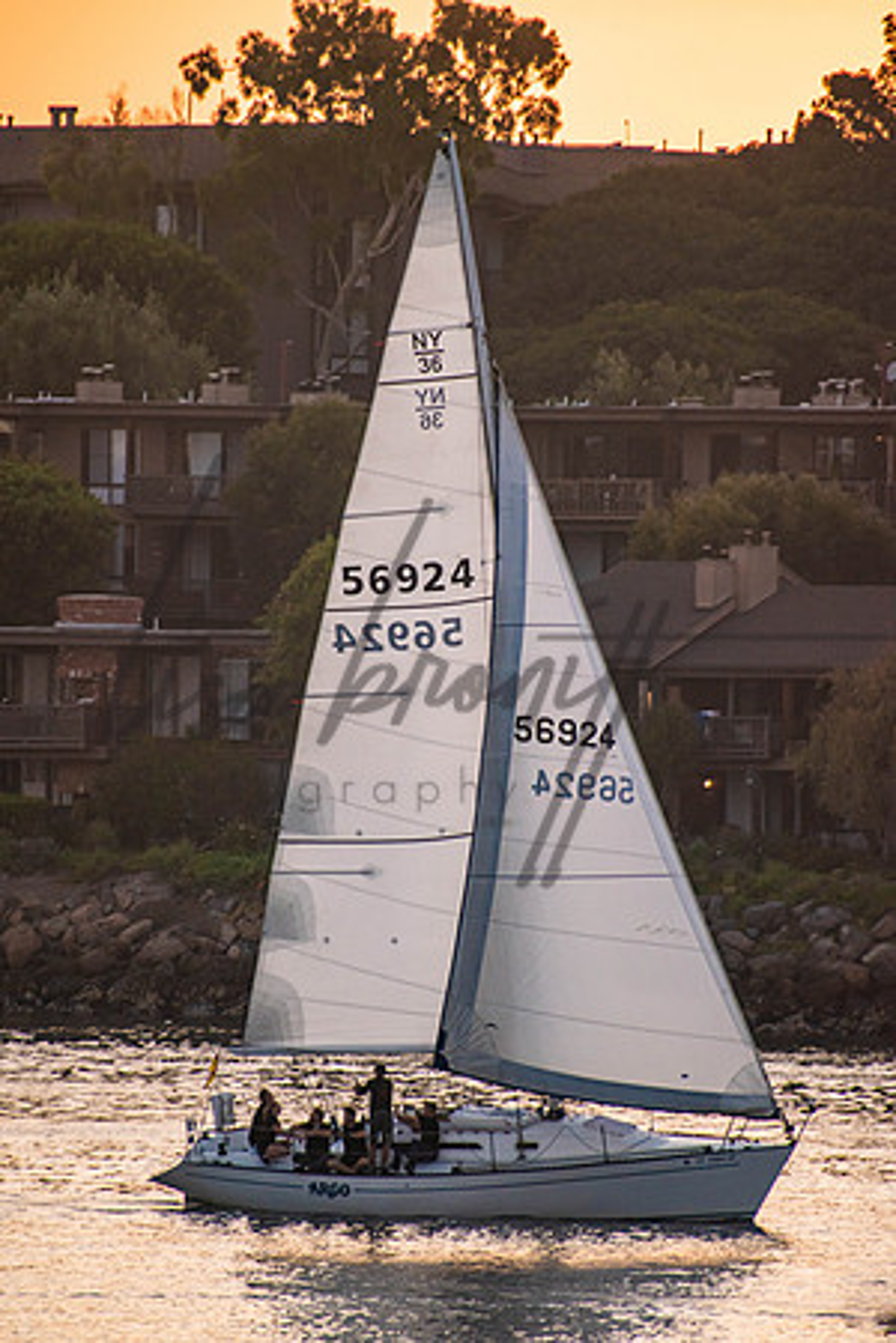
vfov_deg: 4.6
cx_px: 448
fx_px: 16799
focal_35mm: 450
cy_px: 672
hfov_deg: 3.1
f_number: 6.3
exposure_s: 1/100
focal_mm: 300
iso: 800
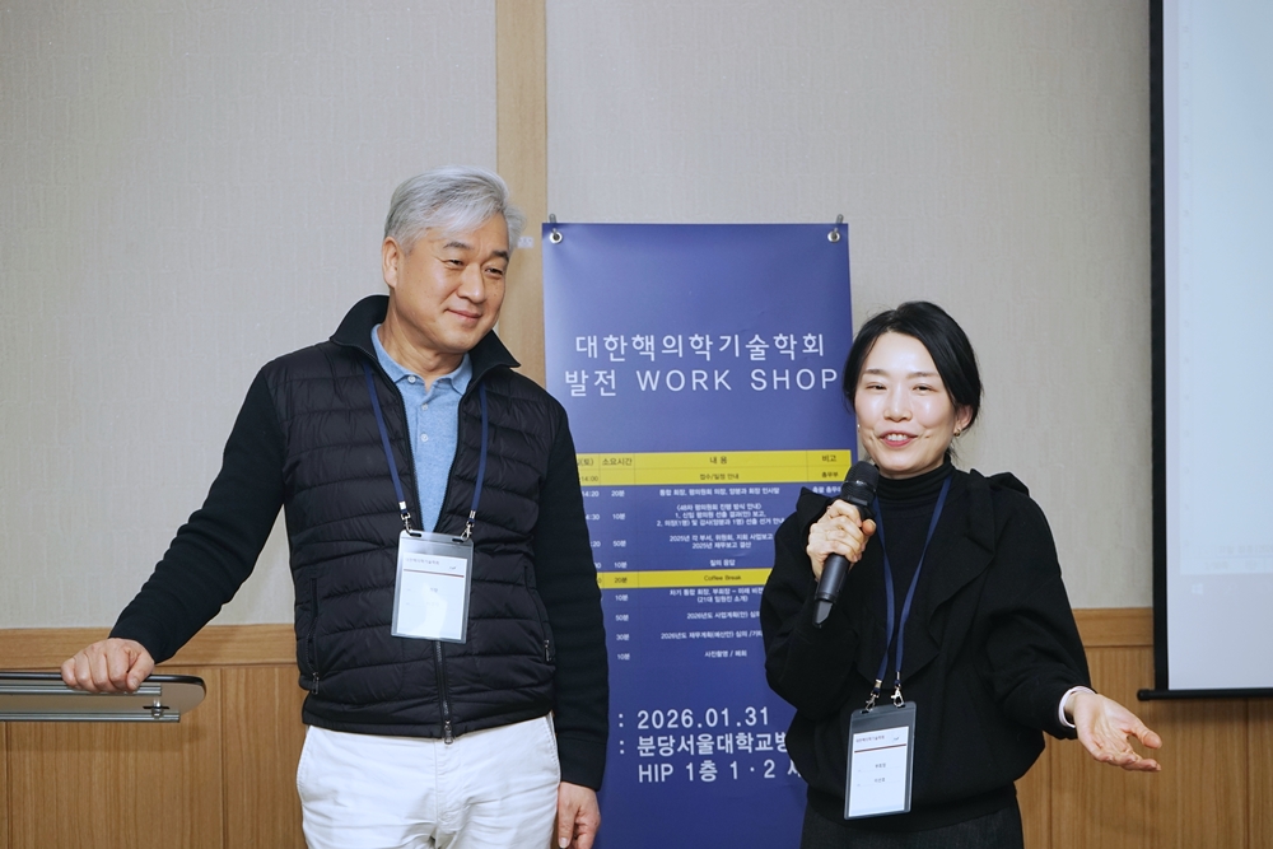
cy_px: 424
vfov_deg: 19.5
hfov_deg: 28.8
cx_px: 636
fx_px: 2475
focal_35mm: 70
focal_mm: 70
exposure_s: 1/60
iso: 320
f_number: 7.1
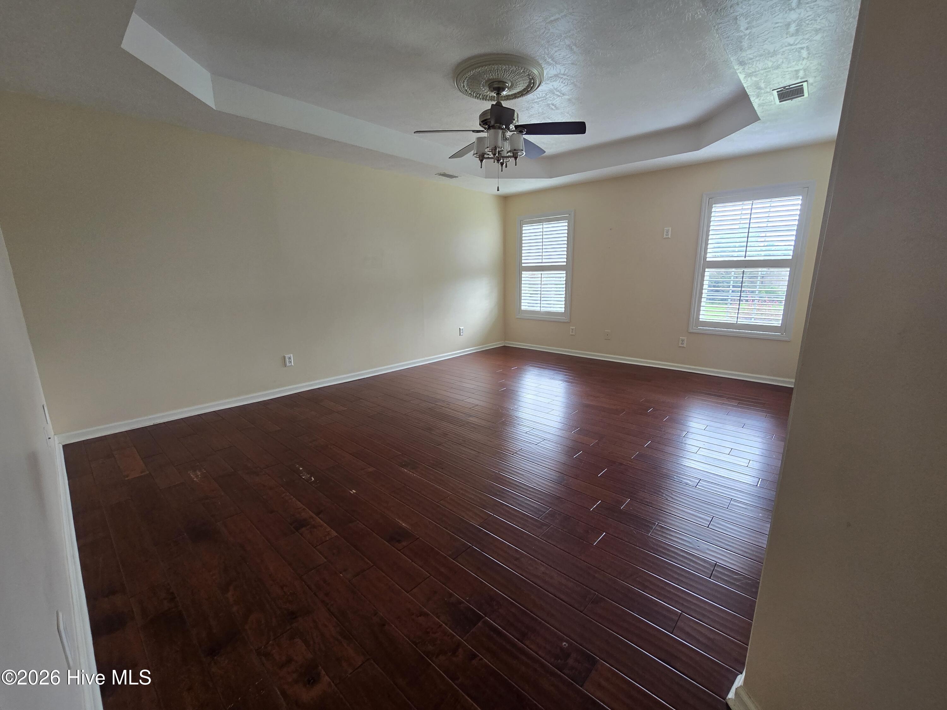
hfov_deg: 106.2
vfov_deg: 89.9
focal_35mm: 13
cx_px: 474
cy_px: 355
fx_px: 356
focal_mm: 2.2
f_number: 2.2
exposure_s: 1/60
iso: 125
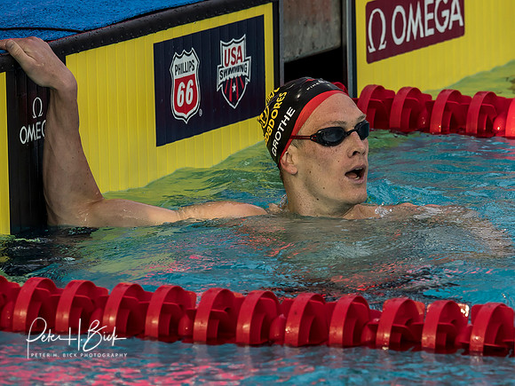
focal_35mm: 508
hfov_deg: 3.9
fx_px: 7554
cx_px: 326
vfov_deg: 2.9
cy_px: 176
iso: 320
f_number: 4
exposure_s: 1/500
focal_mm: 150
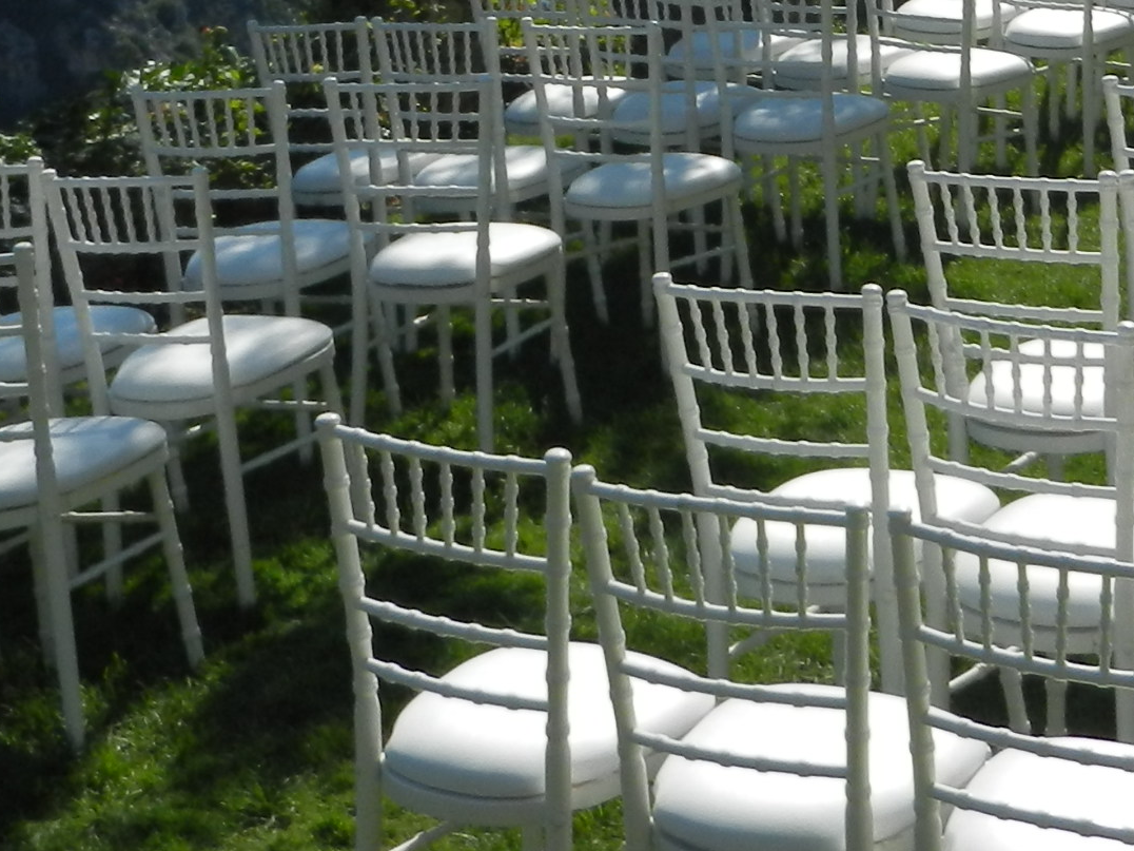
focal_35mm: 88
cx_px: 829
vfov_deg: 15.7
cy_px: -329
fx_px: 2883
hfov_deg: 22.1
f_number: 7.2
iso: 160
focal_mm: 5.1
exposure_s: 1/640
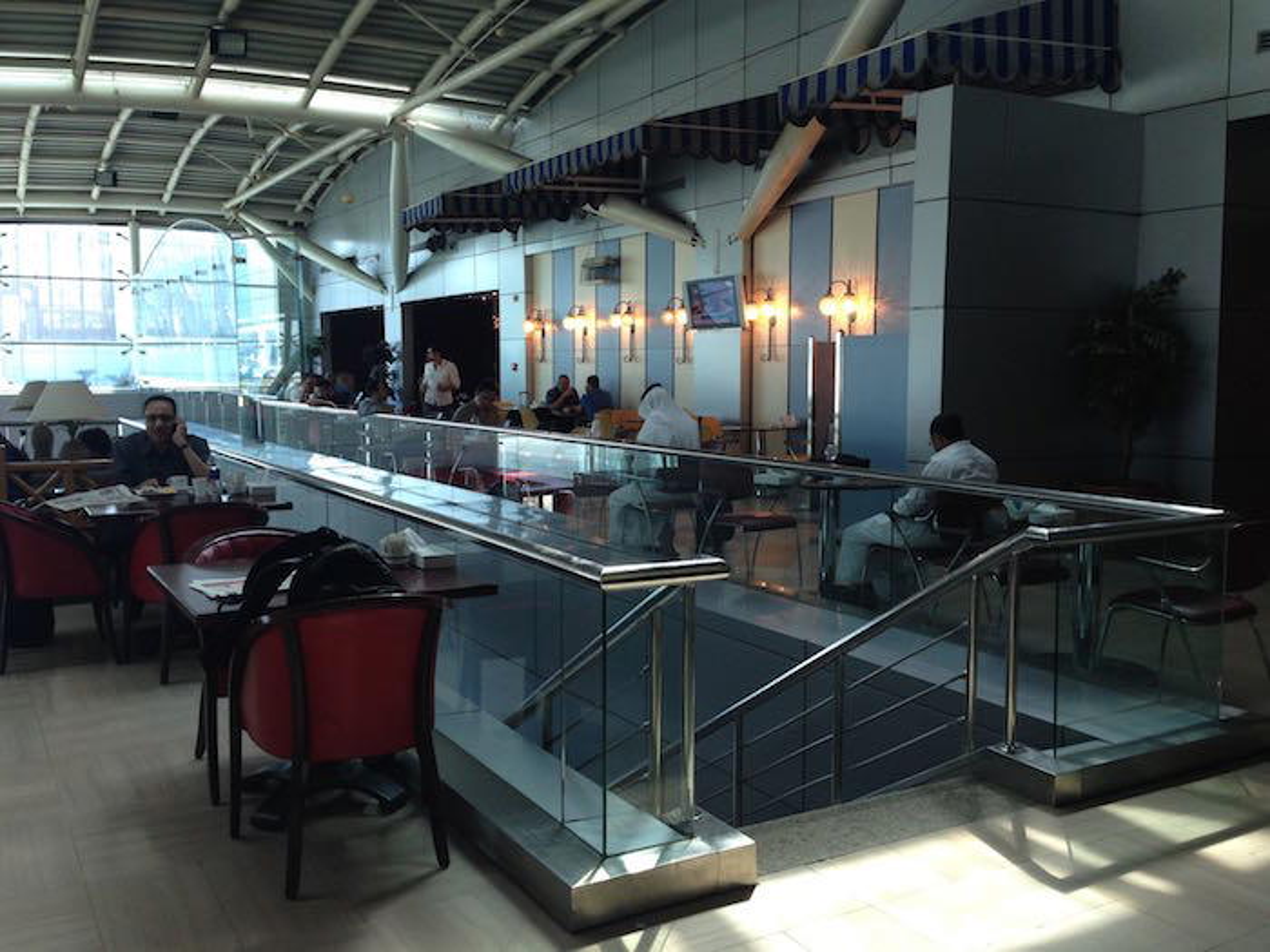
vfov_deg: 42.9
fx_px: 1211
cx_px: 635
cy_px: 476
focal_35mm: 33
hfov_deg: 55.4
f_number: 2.4
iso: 64
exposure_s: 1/60
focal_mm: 4.12
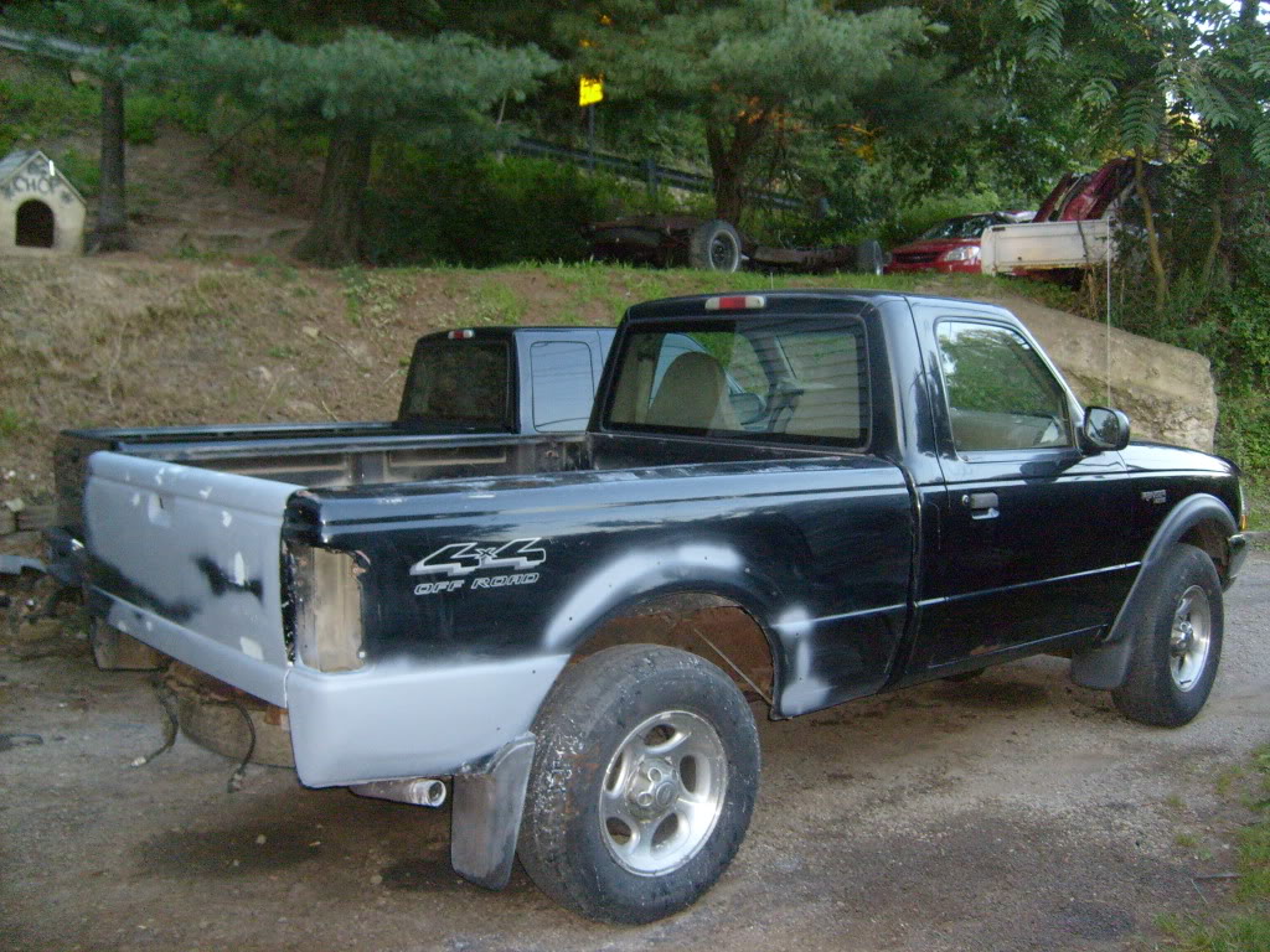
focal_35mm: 35
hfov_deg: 52.6
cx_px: 635
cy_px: 476
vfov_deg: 40.7
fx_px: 1284
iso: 200
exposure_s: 1/45
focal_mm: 5.8
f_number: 2.8
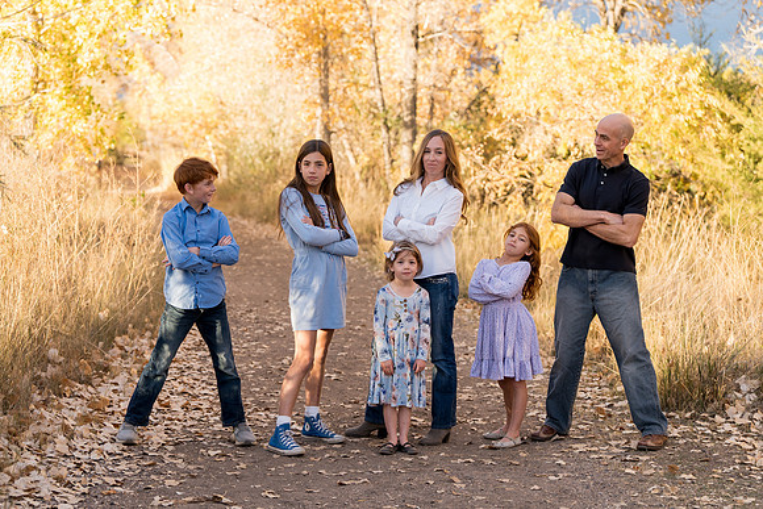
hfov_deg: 26.0
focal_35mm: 78
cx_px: 382
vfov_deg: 17.5
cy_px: 254
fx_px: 1653
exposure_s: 1/200
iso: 320
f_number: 3.5
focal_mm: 78
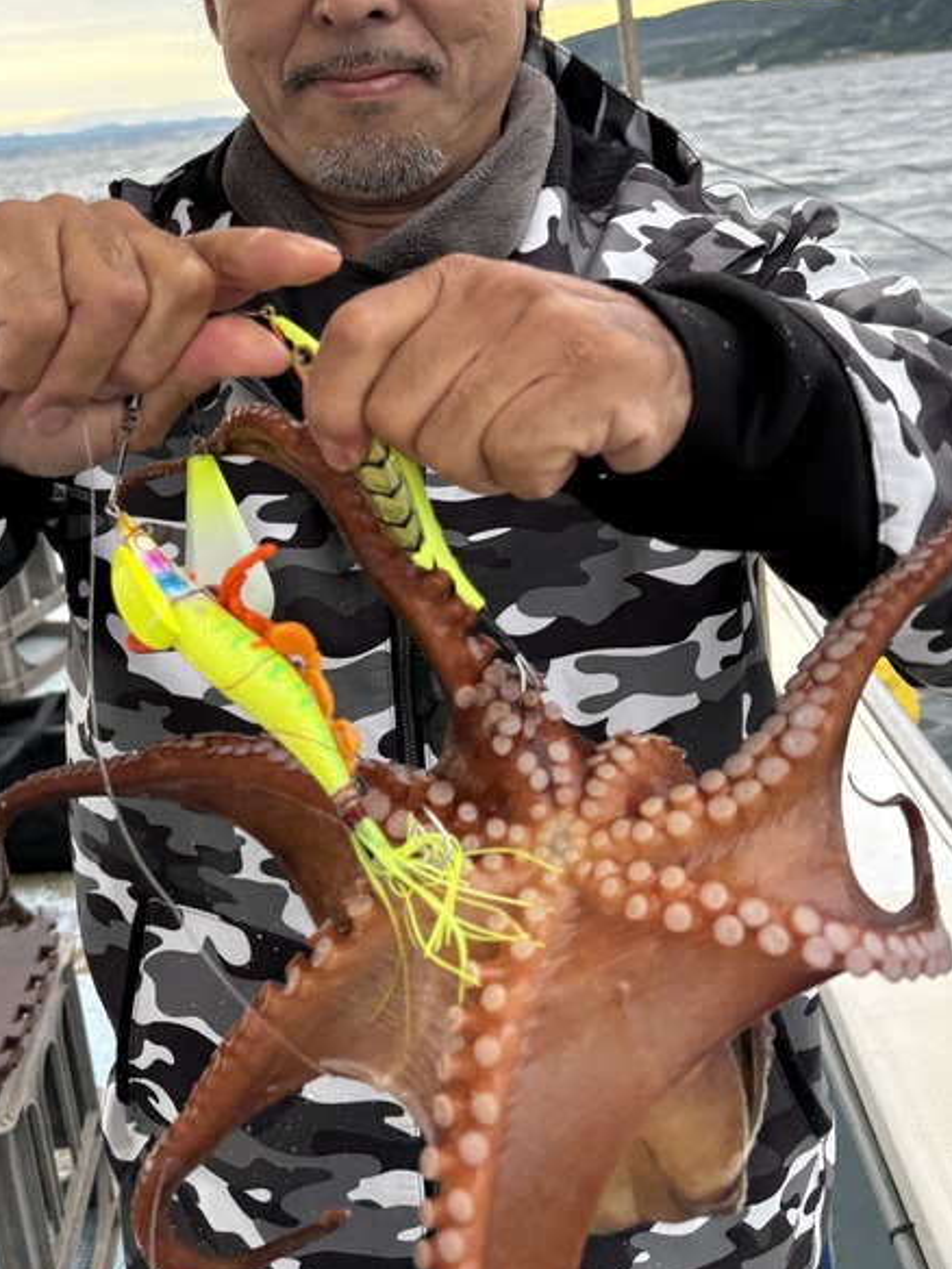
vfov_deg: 47.7
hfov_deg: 37.2
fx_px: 1393
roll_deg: +7.1
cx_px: 302
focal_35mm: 38
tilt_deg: -10.8
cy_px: 365
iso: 100
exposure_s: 1/168
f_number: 1.6
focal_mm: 5.96
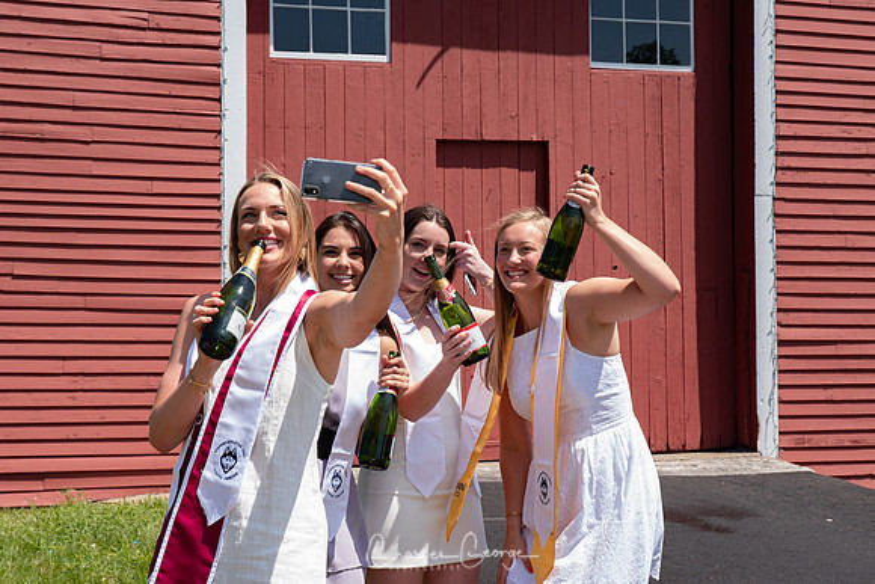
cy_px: 292
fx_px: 1680
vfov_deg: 19.7
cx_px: 438
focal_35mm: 69
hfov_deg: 29.2
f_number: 5.6
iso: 100
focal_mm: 46
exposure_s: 1/250
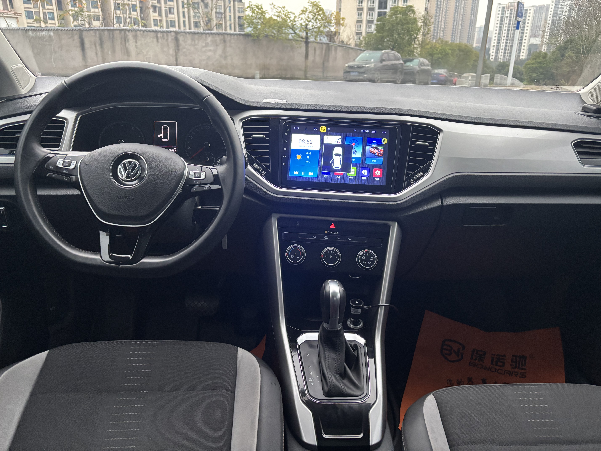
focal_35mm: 26
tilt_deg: -19.8
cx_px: 300
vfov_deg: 53.1
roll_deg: -0.9
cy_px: 226
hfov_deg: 67.3
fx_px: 451
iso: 400
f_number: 1.6
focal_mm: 5.96
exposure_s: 1/60
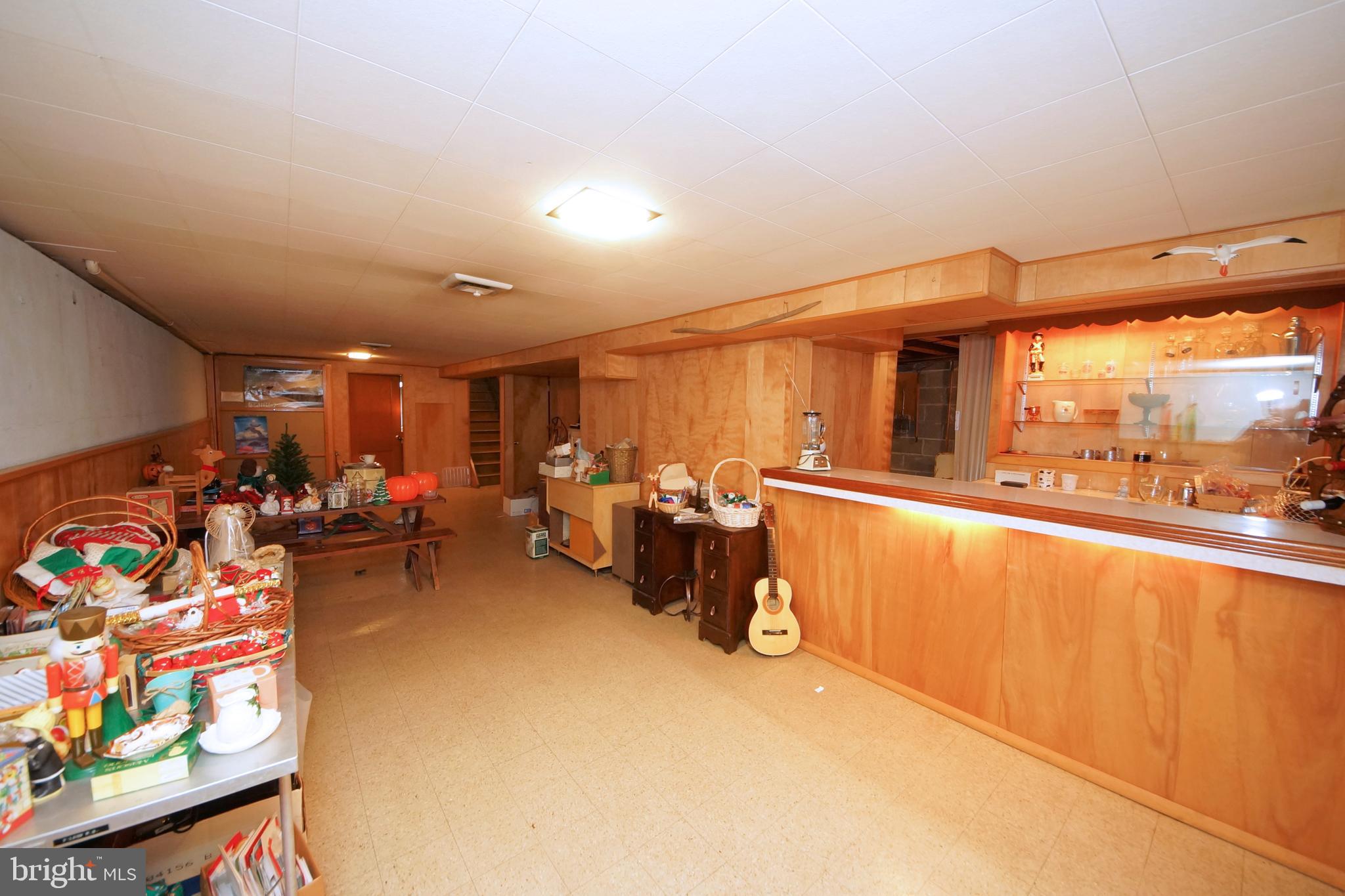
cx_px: 672
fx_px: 448
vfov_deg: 90.0
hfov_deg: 112.6
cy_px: 448
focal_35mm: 12
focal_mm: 8
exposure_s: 1/6
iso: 800
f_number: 5.6
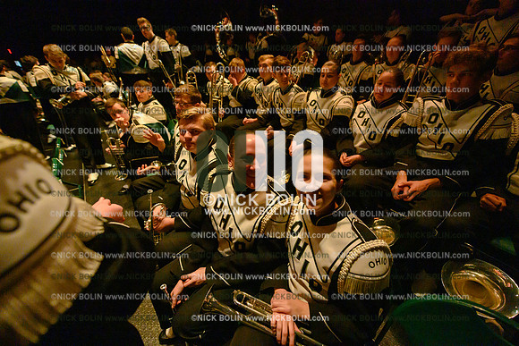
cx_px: 260
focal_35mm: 14
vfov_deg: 81.2
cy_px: 173
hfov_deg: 104.2
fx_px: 202
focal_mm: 14
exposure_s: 1/320
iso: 25600
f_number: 2.8
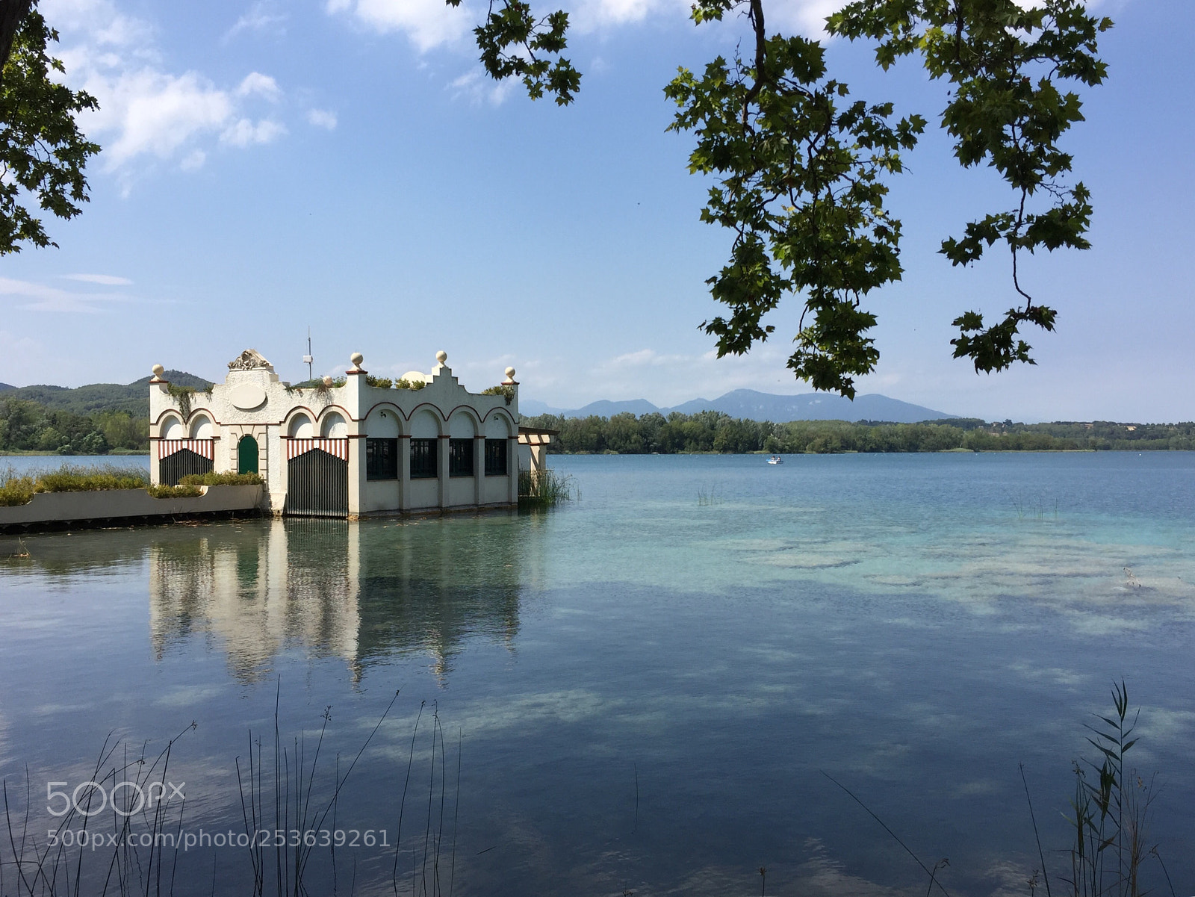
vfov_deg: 48.3
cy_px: 448
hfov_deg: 61.6
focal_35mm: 29
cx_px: 598
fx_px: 1001
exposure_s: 1/1883
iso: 32
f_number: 2.2
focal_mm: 4.15
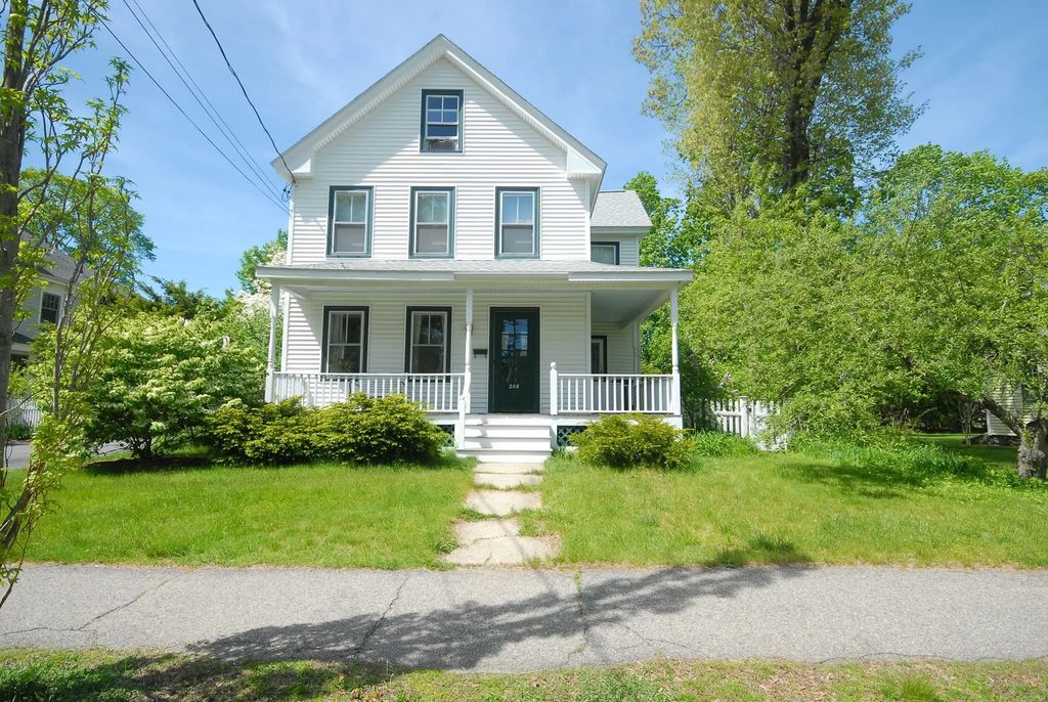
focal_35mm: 20
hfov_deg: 85.3
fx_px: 568
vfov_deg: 63.4
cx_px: 524
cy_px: 351
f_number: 9
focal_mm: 13
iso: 200
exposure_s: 1/125
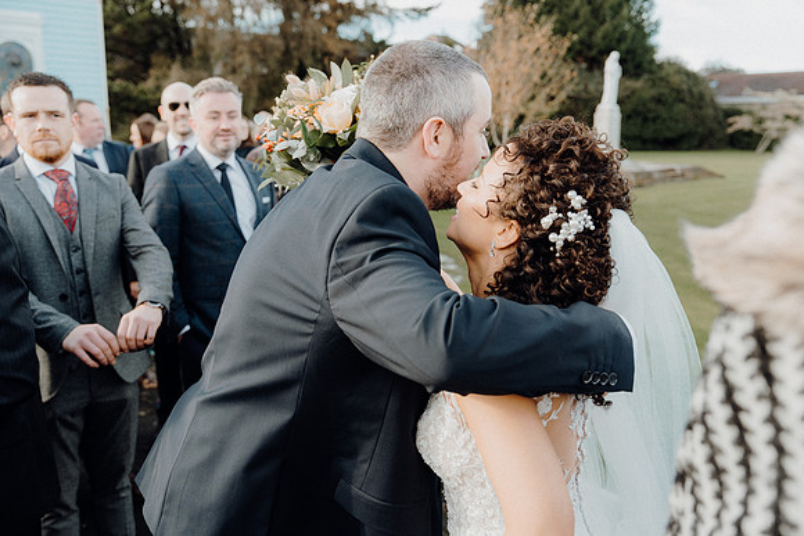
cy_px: 268
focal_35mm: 33
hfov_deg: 57.2
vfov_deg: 40.0
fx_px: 737
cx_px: 402
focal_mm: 33
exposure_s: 1/400
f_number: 3.5
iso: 250
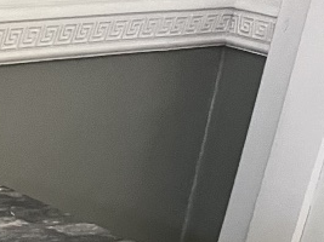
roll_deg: -0.6
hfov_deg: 13.8
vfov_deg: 11.1
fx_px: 1095
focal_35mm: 117
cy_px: 540
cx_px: -358
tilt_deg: -32.4
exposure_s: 1/36
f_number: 1.6
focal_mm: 5.1
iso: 640
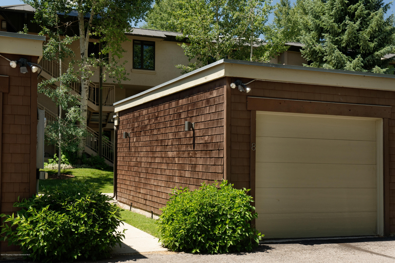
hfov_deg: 42.7
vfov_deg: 29.3
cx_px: 198
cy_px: 132
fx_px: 505
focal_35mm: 46
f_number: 9
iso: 200
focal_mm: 46
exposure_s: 1/100
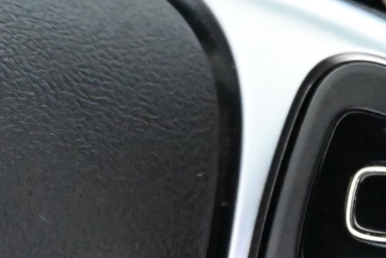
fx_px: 1664
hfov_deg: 13.0
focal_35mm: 155
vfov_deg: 8.8
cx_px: 424
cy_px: 298
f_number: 4.2
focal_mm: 24.5
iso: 12800
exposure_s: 1/60
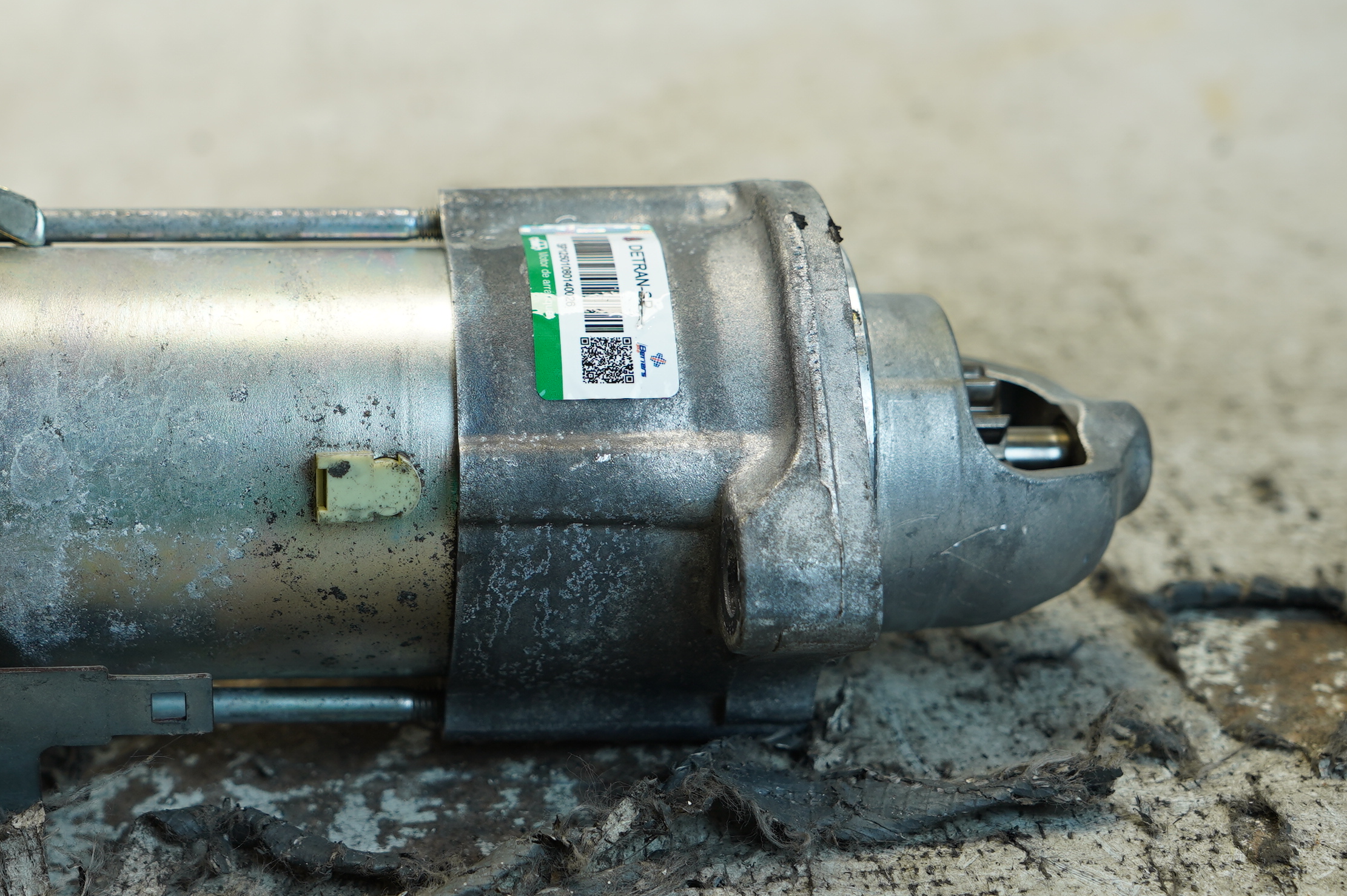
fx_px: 2430
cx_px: 470
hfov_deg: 30.8
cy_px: 392
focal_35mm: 65
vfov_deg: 20.9
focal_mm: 32
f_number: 4
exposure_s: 1/60
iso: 200
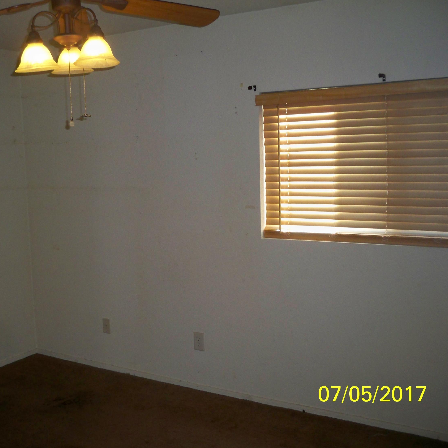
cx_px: 169
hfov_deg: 39.8
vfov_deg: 40.0
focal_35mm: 42
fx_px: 615
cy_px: 224
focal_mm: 6.3
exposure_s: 1/60
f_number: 3.1
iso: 200
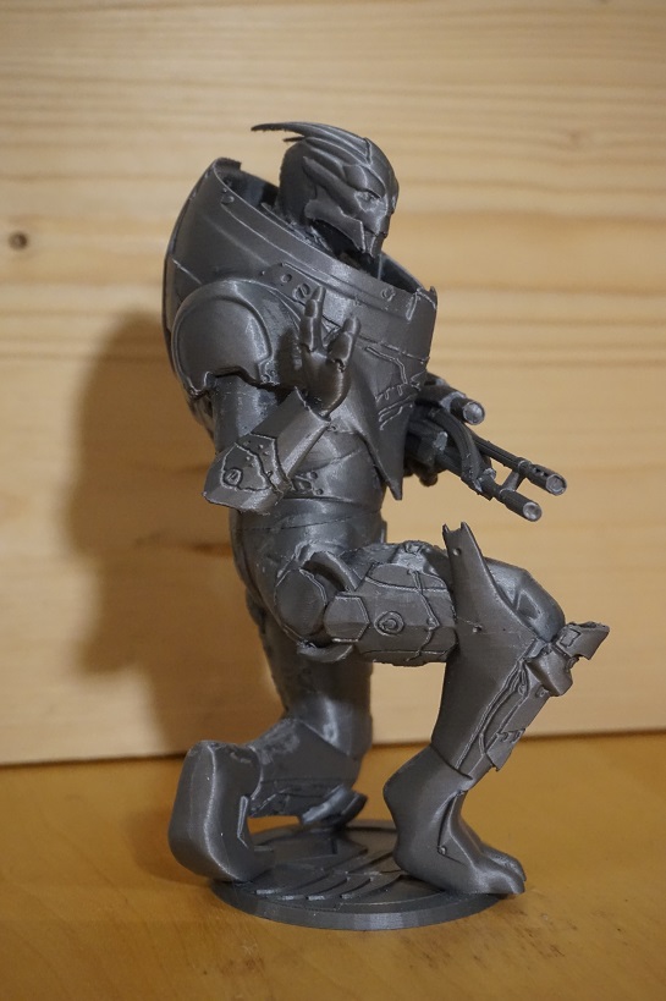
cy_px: 500
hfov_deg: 26.5
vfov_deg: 38.9
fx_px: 1417
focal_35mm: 51
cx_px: 333
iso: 3200
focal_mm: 34
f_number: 5
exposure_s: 1/50
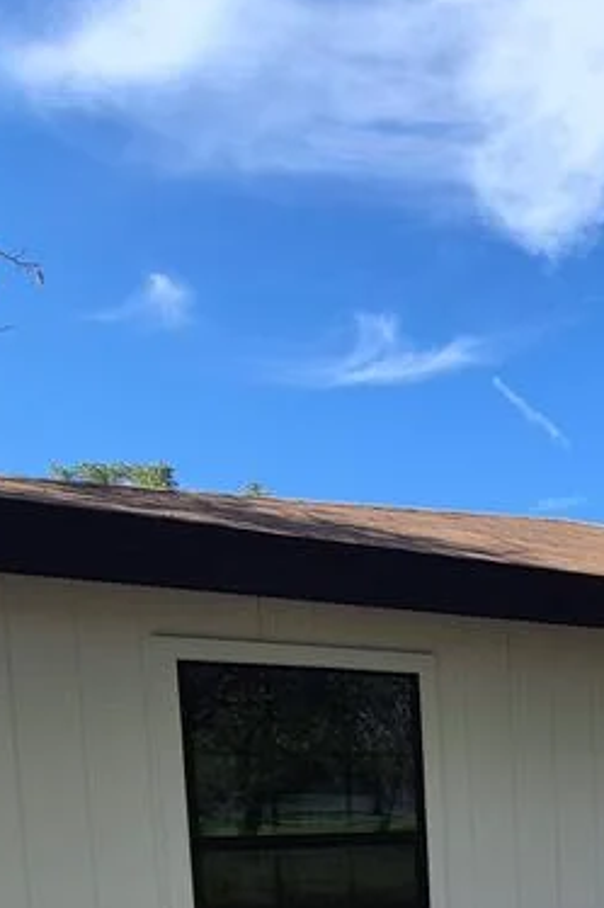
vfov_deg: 44.9
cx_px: 820
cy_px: 886
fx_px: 932
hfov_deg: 28.3
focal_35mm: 37
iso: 40
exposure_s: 1/1104
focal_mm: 1.74
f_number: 2.2
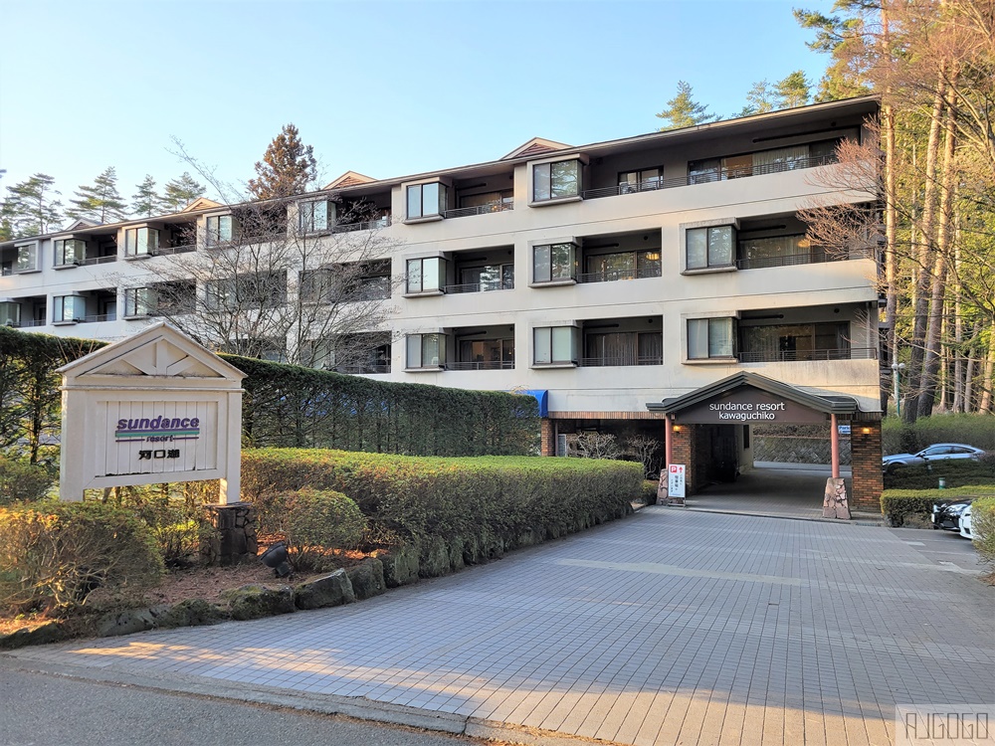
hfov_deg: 67.3
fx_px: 747
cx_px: 498
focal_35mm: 26
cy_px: 373
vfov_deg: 53.1
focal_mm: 5.4
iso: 40
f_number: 1.8
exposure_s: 1/305
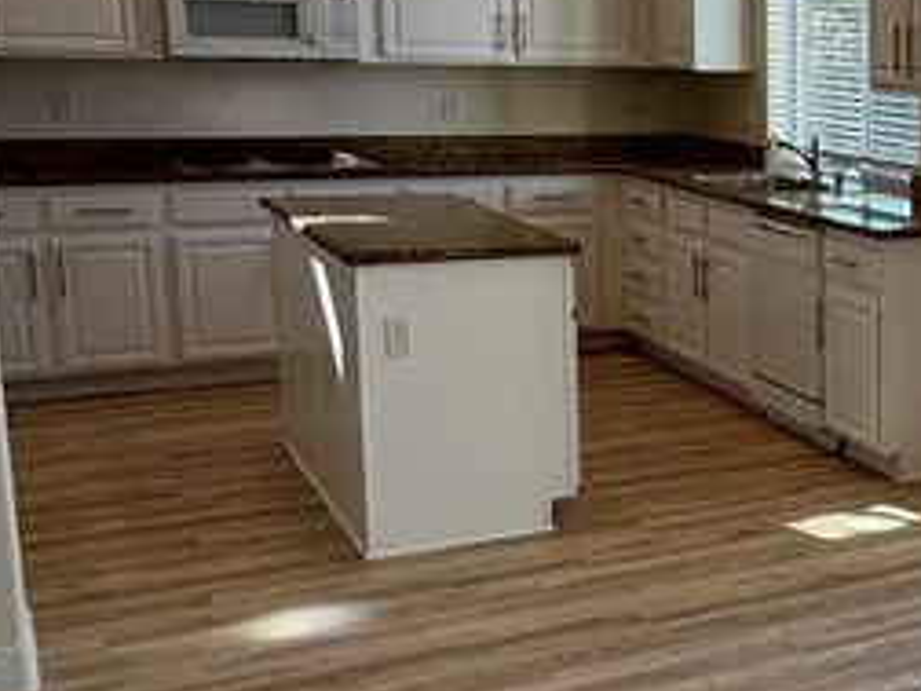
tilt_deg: -10.6
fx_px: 1517
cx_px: 1089
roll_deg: -2.2
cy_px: 325
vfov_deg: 25.7
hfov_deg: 29.4
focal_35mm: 57
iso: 40
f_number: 2.2
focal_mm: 2.22
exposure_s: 1/168
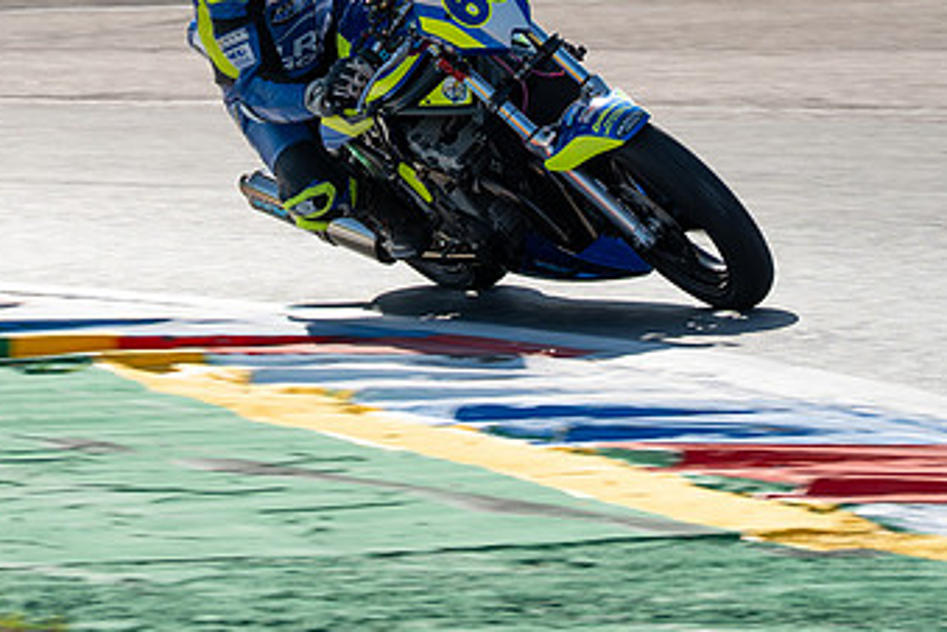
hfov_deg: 5.0
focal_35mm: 413
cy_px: 96
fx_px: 10863
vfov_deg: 3.3
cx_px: 400
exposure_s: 1/320
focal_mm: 200
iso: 125
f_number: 10
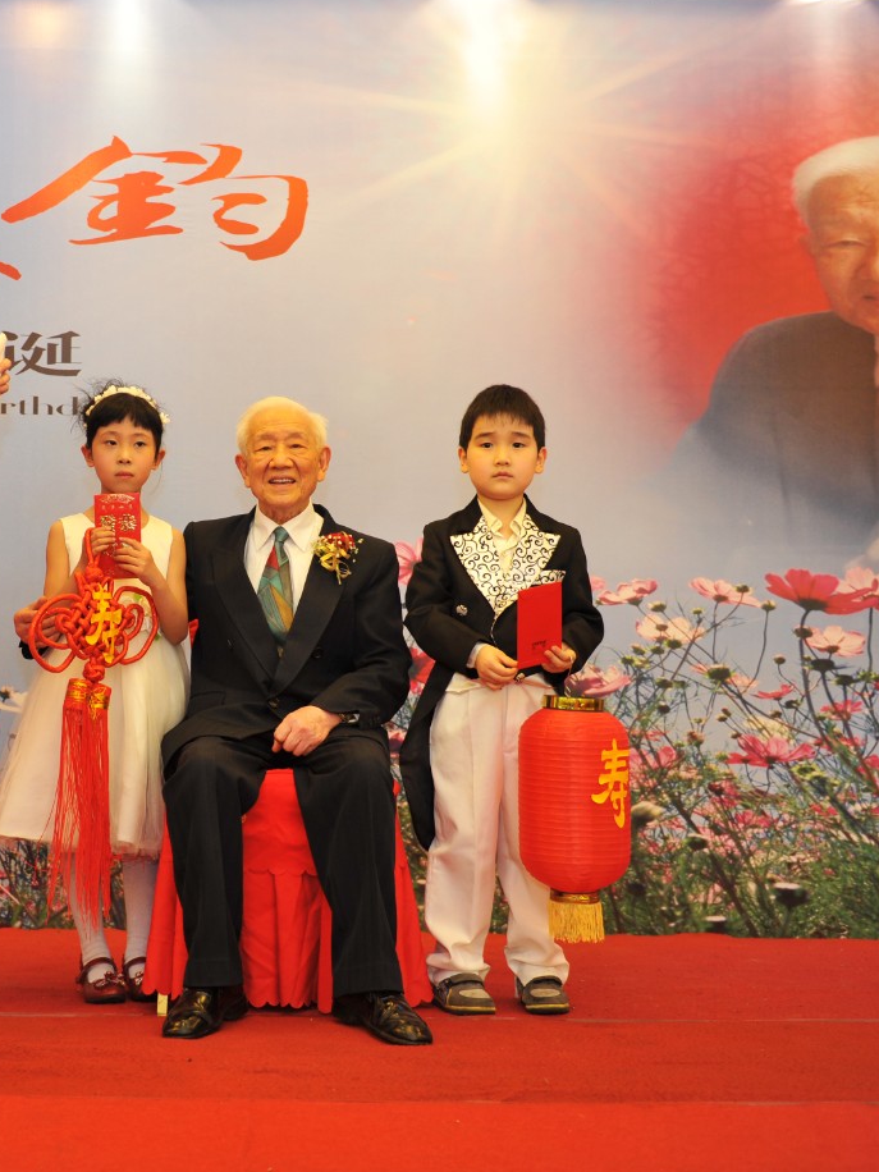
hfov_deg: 30.4
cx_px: 221
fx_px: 1591
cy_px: 589
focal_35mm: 47
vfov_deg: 40.4
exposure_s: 1/60
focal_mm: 32
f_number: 2.8
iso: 400
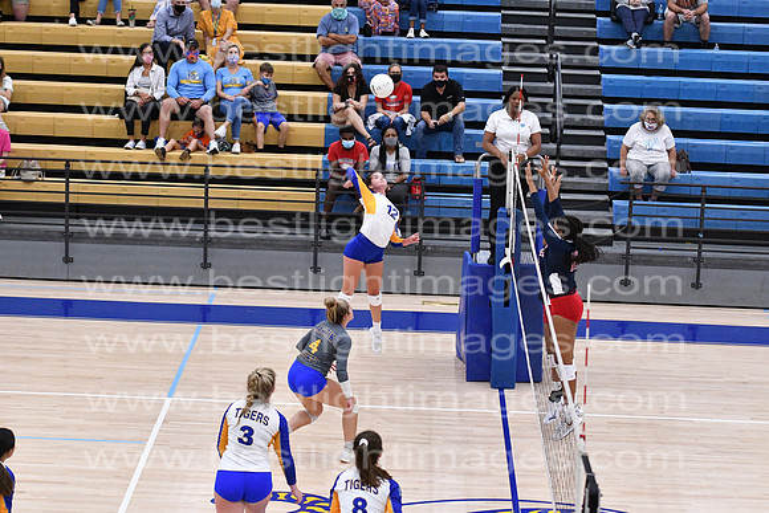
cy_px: 256
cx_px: 384
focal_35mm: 105
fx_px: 2243
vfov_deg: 13.0
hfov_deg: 19.5
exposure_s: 1/1000
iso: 6400
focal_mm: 70
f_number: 3.2
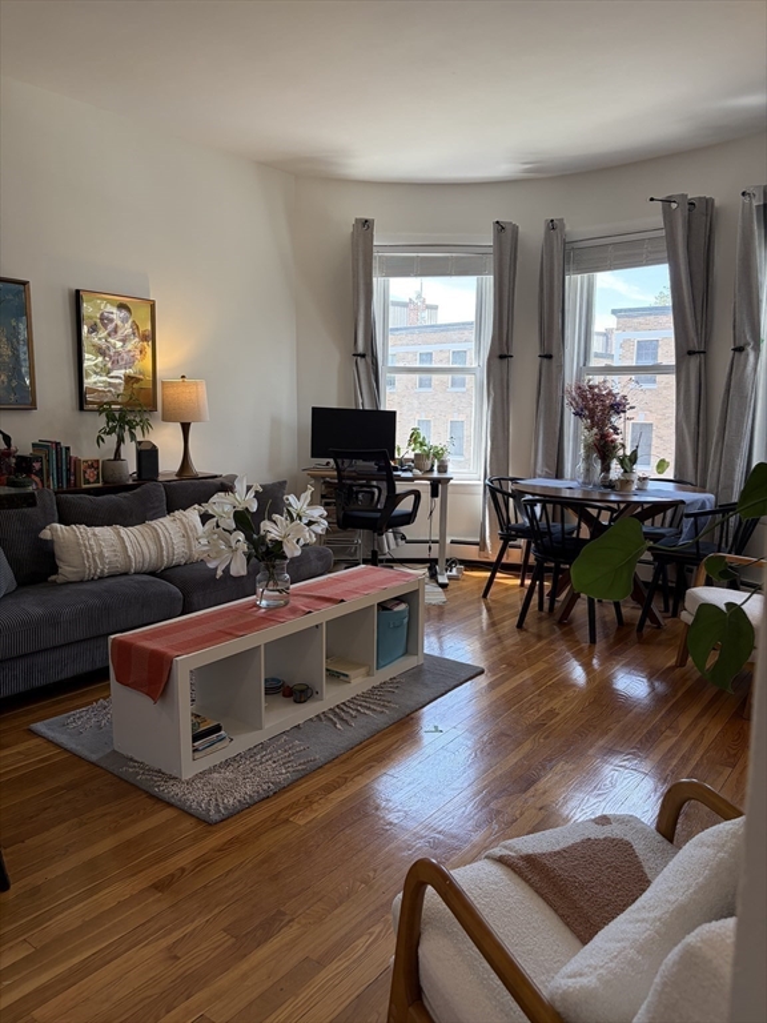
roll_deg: -0.3
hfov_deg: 53.1
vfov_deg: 67.3
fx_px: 768
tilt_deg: -8.7
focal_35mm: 26
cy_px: 512
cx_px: 384
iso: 80
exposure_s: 1/197
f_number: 1.6
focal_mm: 5.96
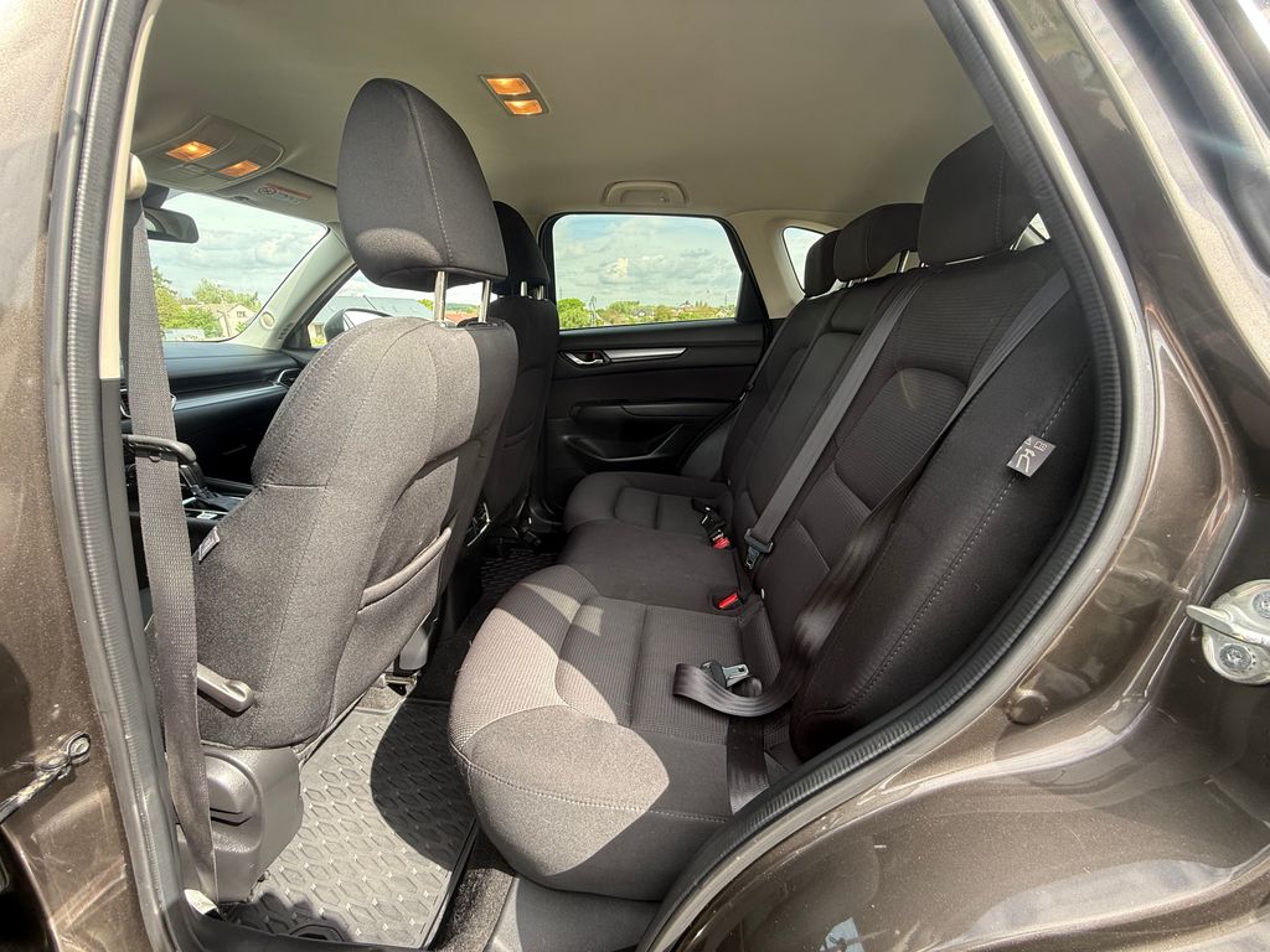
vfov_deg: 85.7
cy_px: 476
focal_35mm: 14
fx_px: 514
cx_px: 635
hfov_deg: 102.1
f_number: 2.2
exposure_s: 1/112
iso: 64
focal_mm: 2.22
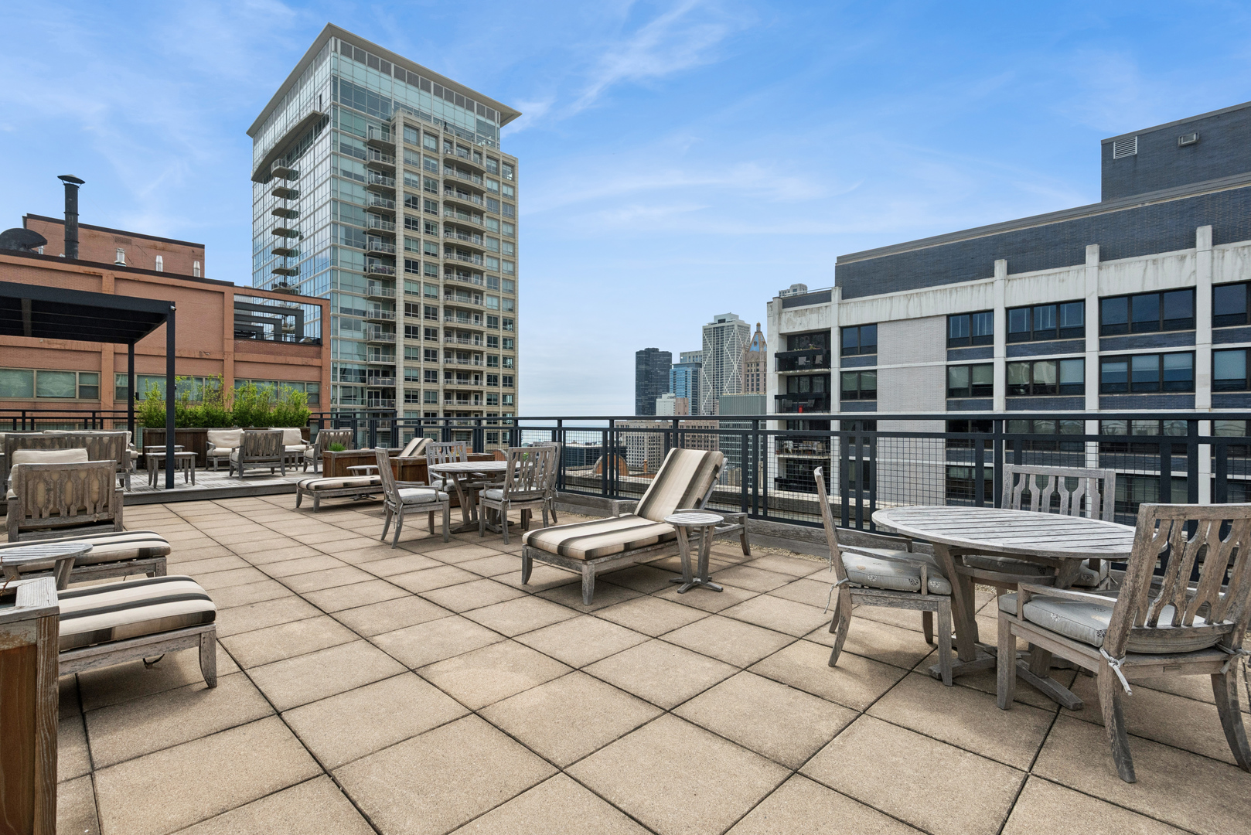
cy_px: 418
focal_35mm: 16
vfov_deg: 73.8
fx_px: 556
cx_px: 626
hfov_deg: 96.7
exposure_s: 1/2500
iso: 400
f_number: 8
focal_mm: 16
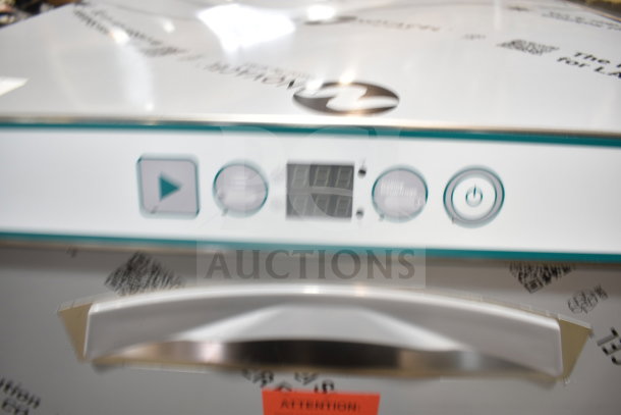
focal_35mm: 27
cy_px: 208
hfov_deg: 67.4
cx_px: 310
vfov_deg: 48.0
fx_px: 466
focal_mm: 18
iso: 200
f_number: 3.5
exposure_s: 1/30
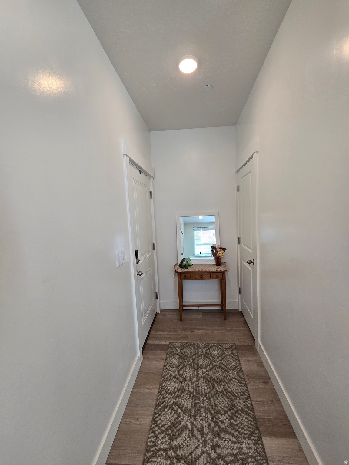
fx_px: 175
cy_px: 232
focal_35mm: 13
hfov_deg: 89.9
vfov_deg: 106.2
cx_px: 174
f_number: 2.2
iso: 100
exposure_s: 1/120
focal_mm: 2.2
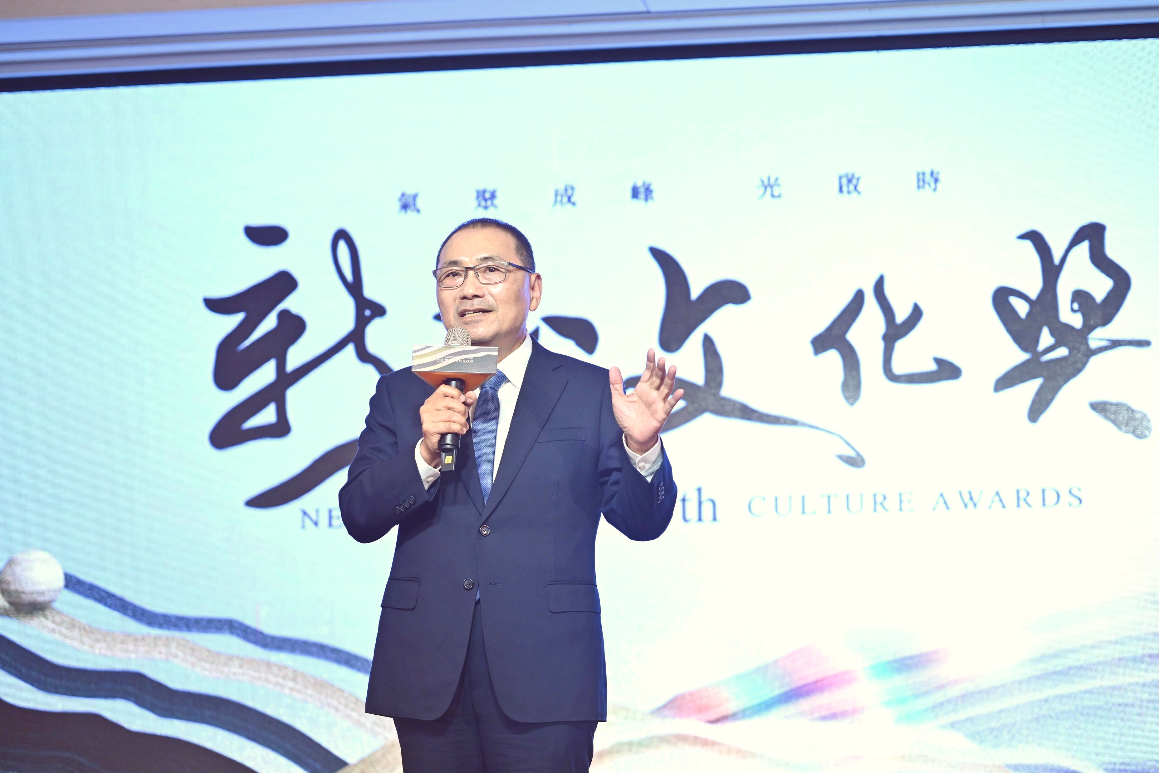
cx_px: 580
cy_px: 386
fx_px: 3863
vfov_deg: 11.4
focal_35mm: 120
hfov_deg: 17.1
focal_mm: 120
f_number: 4
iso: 1000
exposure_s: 1/125
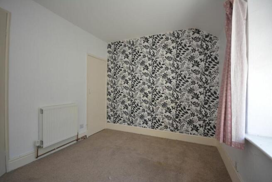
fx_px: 113
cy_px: 91
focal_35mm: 15
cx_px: 136
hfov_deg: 100.4
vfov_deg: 77.4
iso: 320
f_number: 4
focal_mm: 10
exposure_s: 1/60
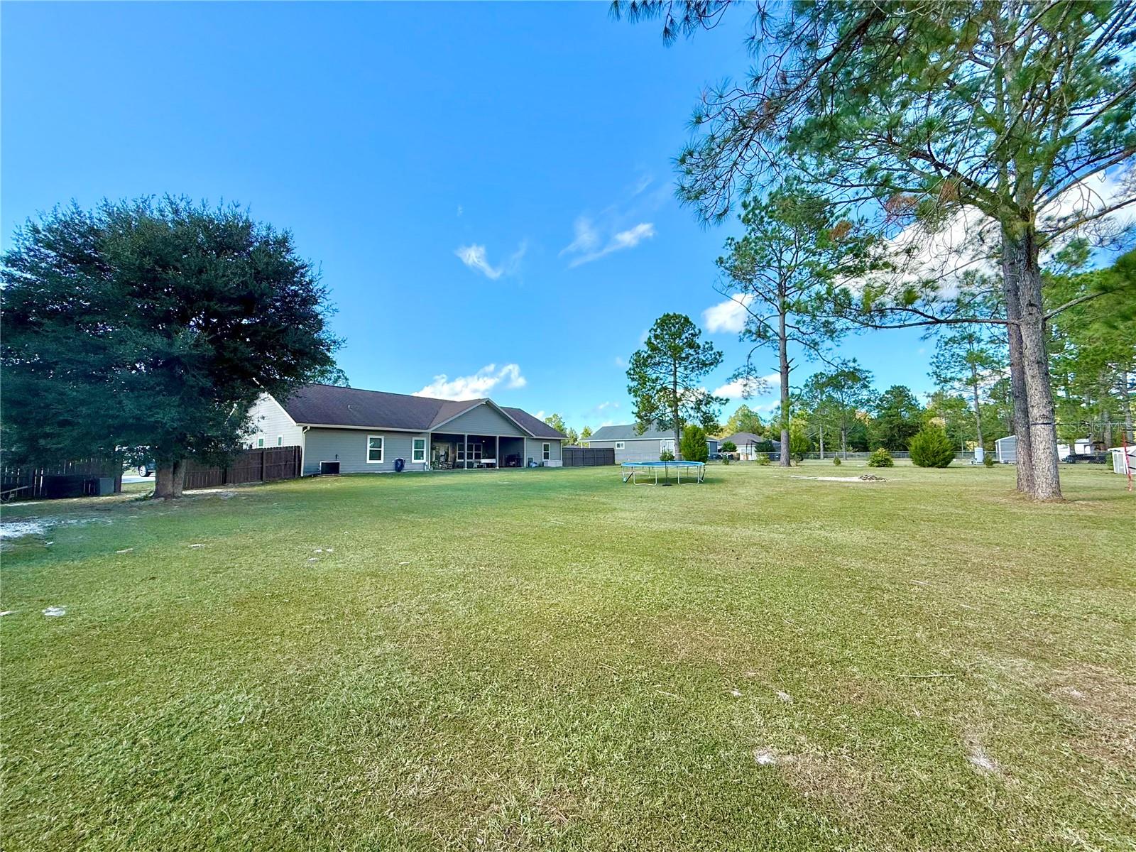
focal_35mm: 14
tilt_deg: +3.9
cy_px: 426
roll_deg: +0.1
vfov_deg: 85.7
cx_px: 568
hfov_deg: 102.1
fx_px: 459
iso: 50
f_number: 2.2
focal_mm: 2.22
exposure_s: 1/1001
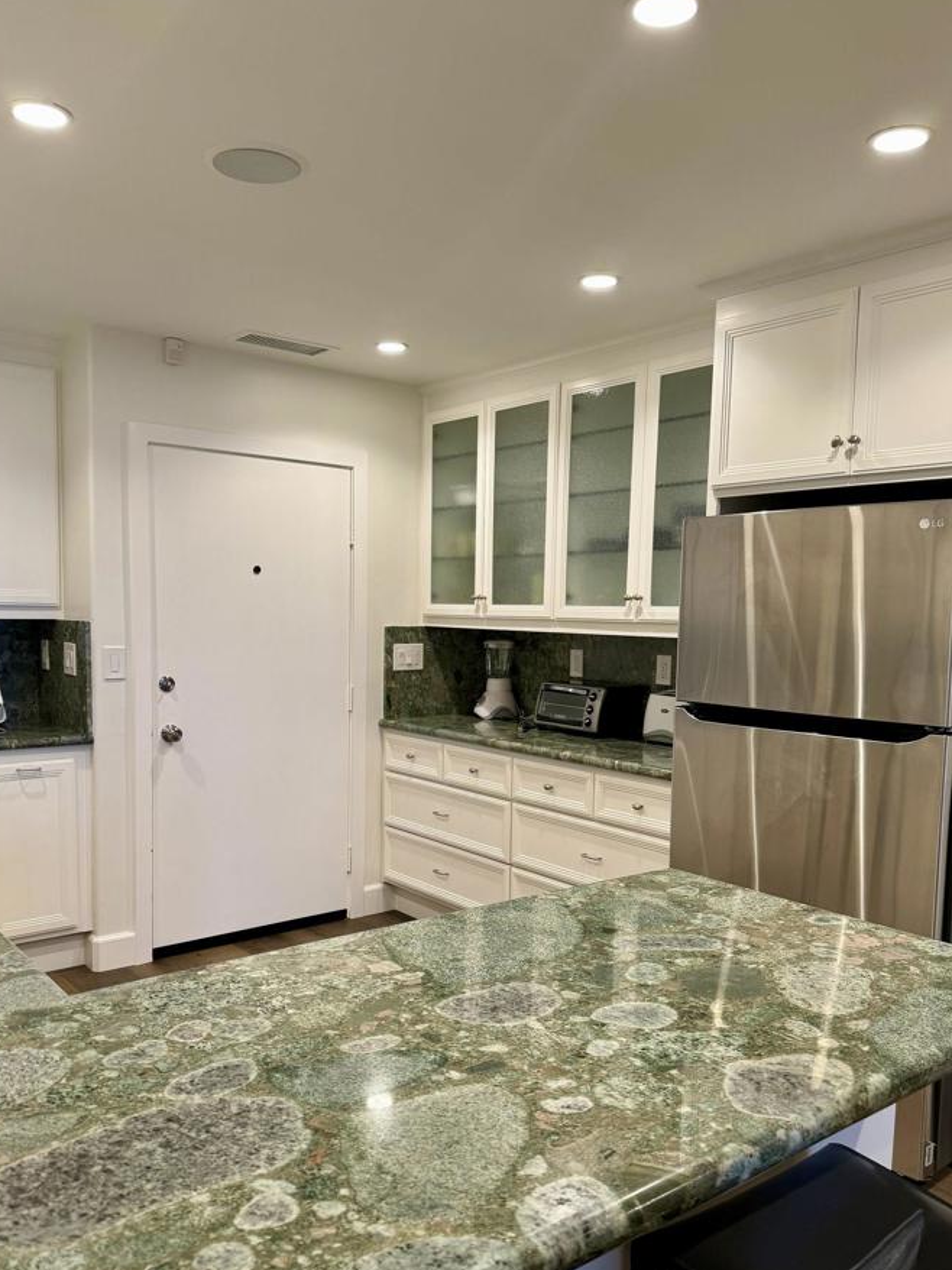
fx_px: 1027
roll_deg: -2.1
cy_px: 702
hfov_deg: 49.7
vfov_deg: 63.3
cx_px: 467
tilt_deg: -5.6
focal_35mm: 28
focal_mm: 6.76
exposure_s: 1/60
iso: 125
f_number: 1.78
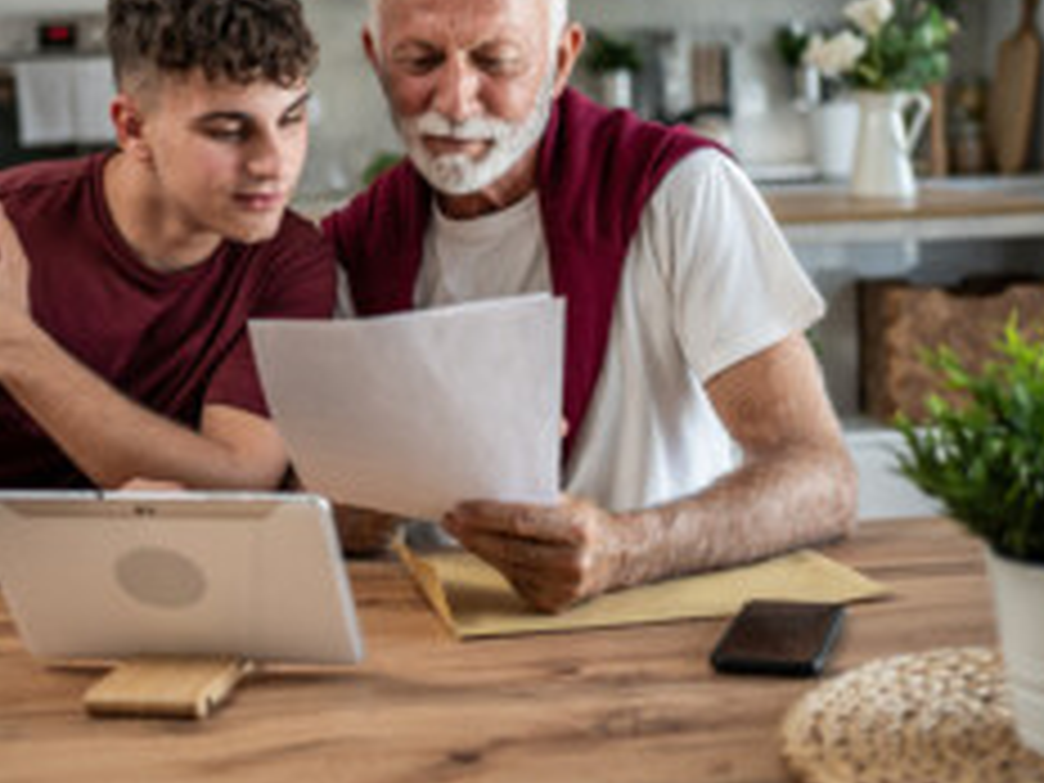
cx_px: 428
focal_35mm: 58
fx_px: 1749
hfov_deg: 33.1
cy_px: 245
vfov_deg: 25.1
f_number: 1.8
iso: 640
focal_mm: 35
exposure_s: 1/250
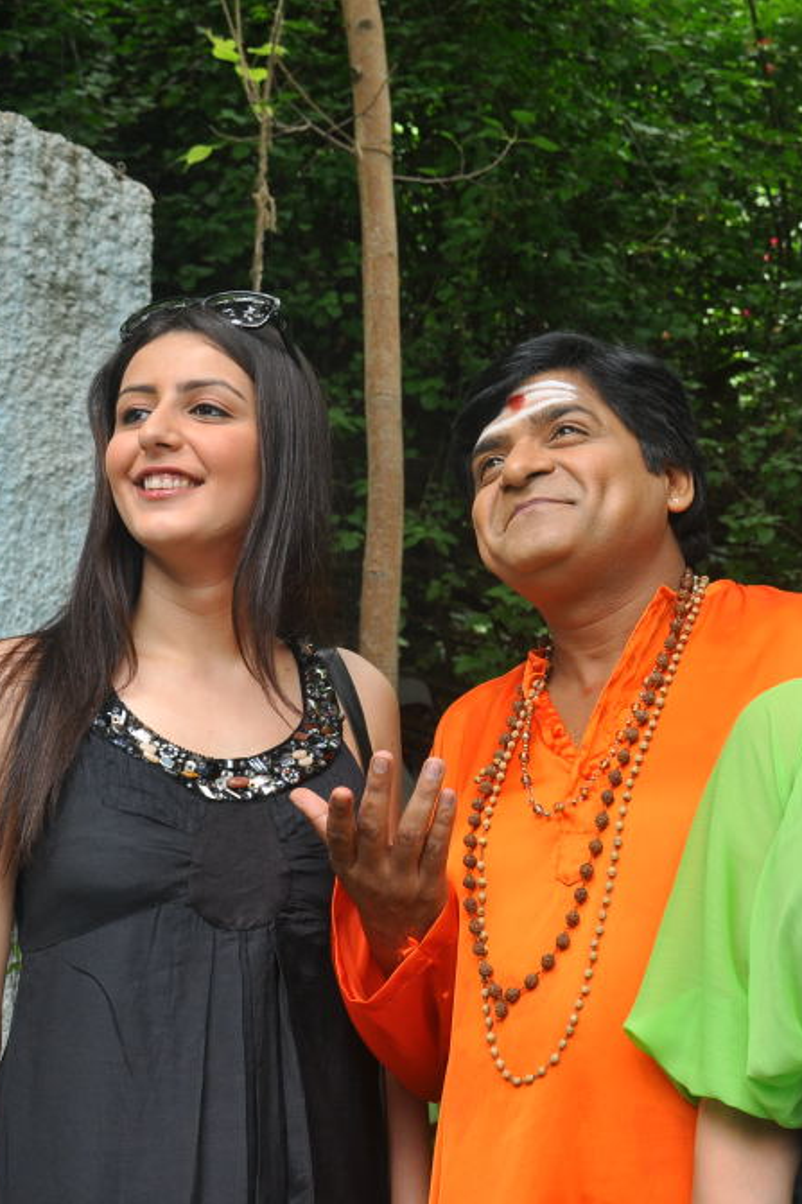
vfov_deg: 31.4
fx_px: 2140
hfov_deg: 21.0
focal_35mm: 64
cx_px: 606
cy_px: 608
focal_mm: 28
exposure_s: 1/125
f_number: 6.3
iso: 250
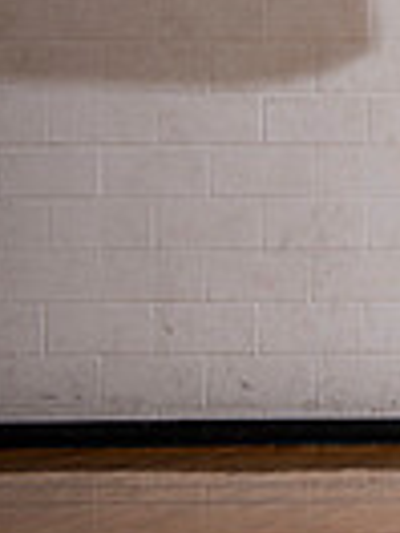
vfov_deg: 8.9
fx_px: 3420
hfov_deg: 6.2
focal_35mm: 222
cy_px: 44
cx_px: 1189
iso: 200
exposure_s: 1/200
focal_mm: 44
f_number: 5.6
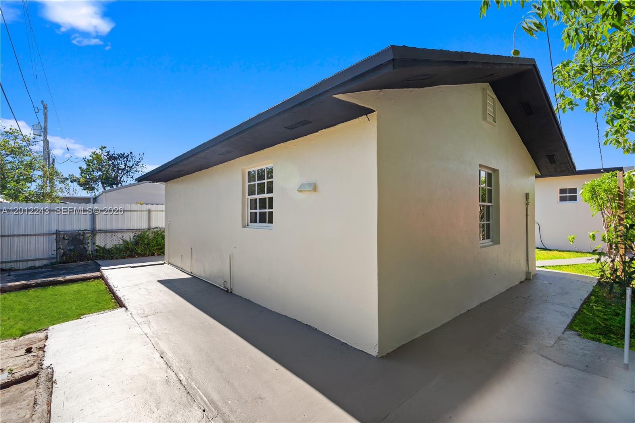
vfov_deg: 73.7
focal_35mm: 16
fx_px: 282
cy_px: 212
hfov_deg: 96.7
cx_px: 318
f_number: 5
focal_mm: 16
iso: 100
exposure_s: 1/50
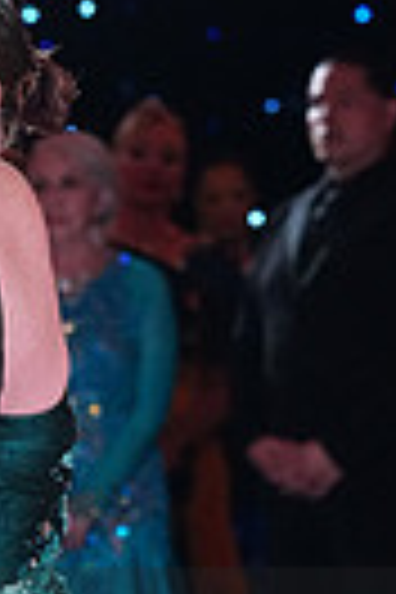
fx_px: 7606
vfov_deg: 4.5
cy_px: 720
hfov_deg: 3.0
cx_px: -110
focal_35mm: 461
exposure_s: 1/400
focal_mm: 105
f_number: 5
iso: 5000
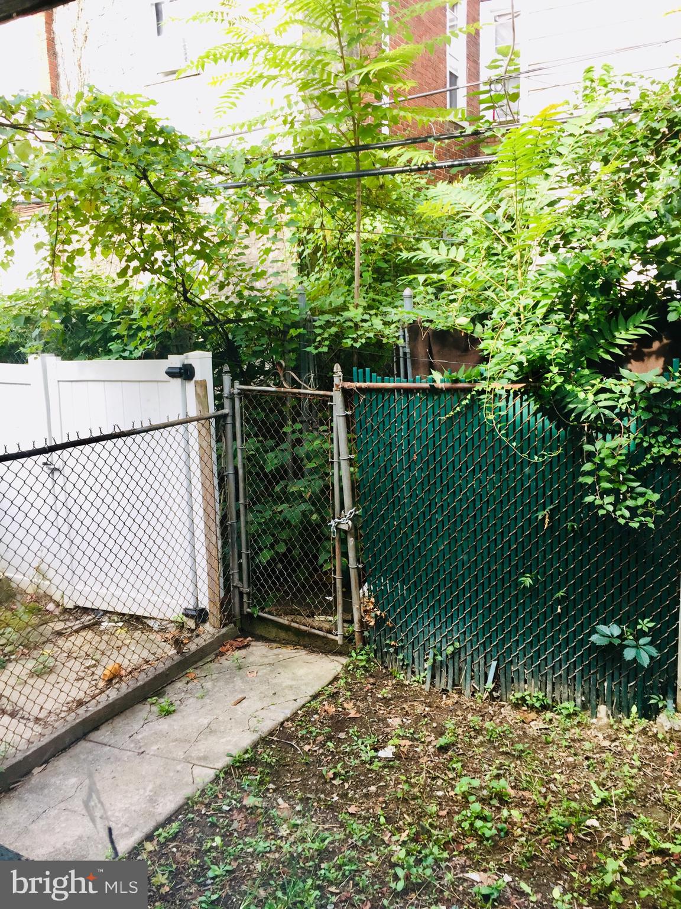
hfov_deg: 48.2
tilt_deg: -10.3
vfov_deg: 61.7
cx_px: 340
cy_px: 454
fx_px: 761
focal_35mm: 29
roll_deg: +1.6
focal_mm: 4.15
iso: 50
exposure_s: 1/120
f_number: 2.2
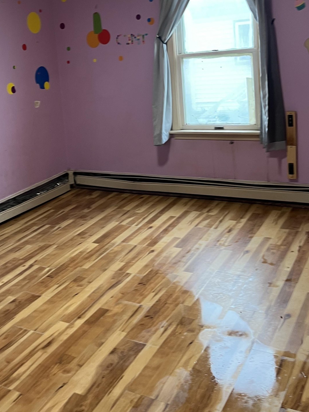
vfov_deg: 43.9
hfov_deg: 34.0
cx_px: 100
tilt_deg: -9.9
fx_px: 500
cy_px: 125
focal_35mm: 42
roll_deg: +4.6
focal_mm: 5.1
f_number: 1.6
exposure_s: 1/60
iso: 100
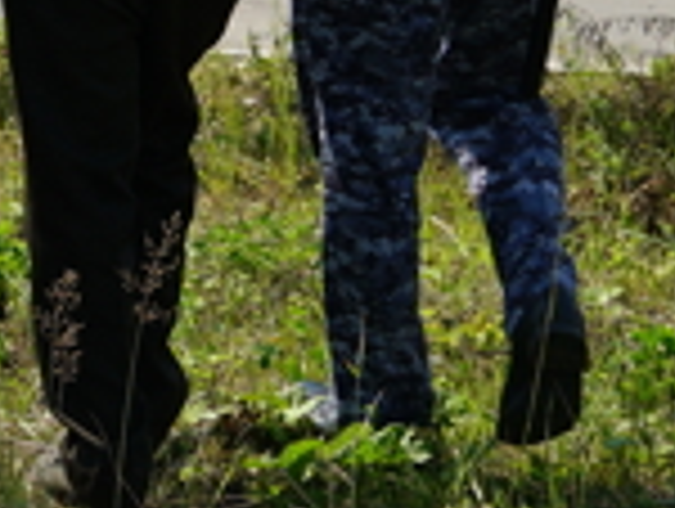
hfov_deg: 8.5
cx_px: -603
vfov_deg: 6.5
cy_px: -441
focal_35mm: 223
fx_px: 4363
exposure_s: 1/400
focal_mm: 31
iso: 100
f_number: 5.6
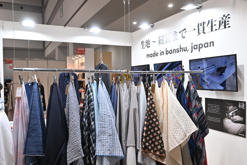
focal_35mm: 30
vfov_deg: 43.6
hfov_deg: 61.9
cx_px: 124
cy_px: 82
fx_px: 206
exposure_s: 1/250
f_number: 5.6
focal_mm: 30
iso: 1600
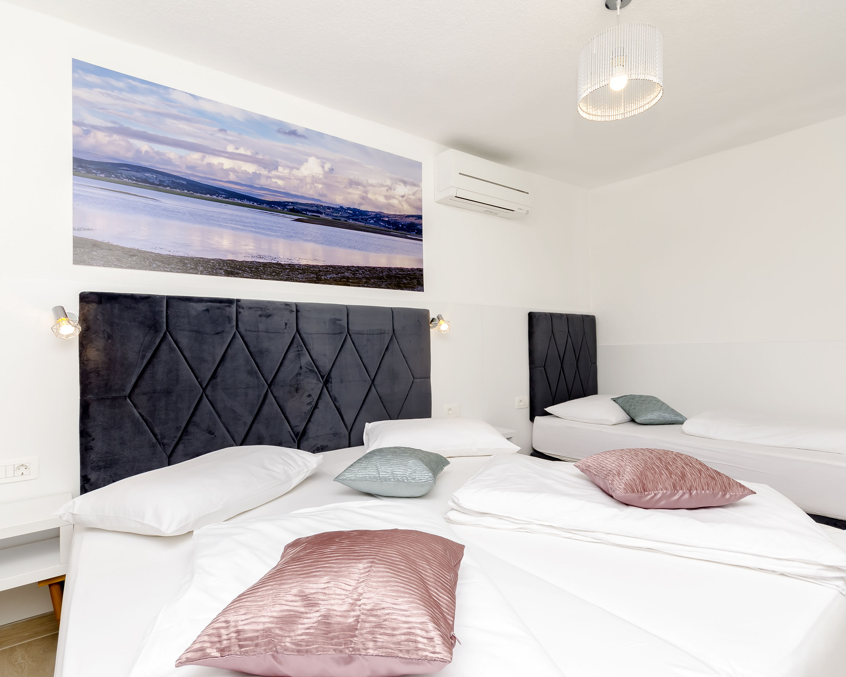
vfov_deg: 77.0
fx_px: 426
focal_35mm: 17
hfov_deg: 89.6
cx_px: 413
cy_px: 338
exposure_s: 1/80
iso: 320
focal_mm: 10
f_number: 9
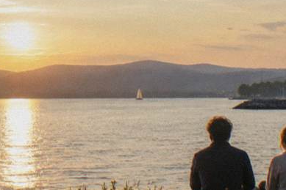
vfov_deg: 15.1
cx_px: 149
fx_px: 715
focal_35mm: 90
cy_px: 157
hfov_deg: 22.6
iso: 4000
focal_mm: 35
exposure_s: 1/25
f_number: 8
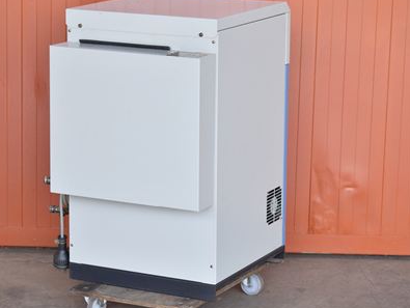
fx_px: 1406
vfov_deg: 12.5
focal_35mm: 119
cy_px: 146
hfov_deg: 16.6
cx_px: 160
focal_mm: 65
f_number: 6.3
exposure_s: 1/640
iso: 1250
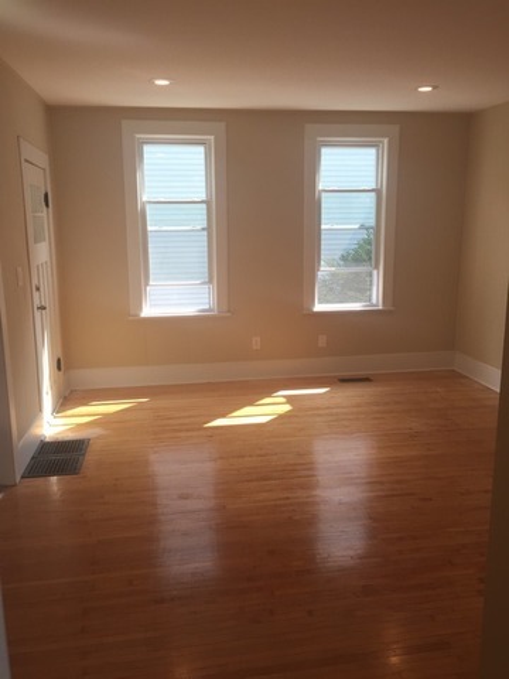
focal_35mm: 29
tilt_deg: -10.0
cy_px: 340
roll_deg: +1.0
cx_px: 254
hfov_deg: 48.2
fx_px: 569
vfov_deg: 61.7
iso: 40
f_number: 2.2
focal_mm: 4.15
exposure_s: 1/120
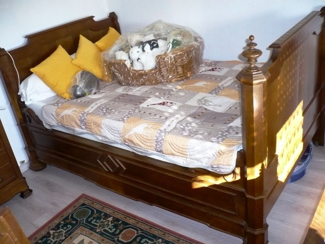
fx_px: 329
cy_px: 122
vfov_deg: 40.7
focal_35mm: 35
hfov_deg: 52.6
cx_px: 162
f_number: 2.8
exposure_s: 1/30
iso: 200
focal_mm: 5.8
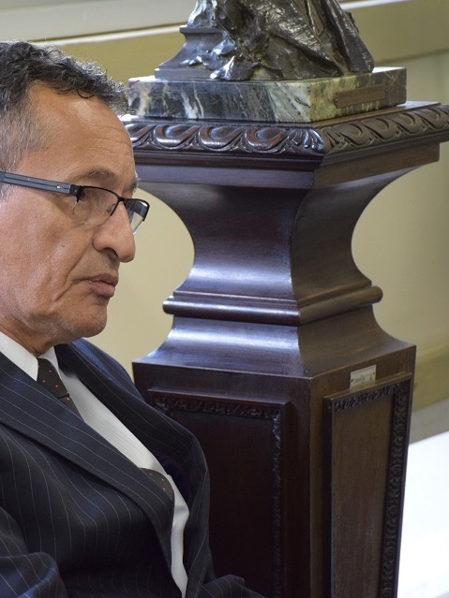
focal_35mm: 163
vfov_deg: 12.1
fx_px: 2815
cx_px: 89
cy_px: 299
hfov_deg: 9.1
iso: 2000
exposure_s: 1/60
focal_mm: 75
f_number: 5
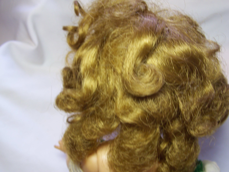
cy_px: 86
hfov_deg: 50.1
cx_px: 114
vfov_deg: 38.7
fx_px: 245
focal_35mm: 37
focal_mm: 5.6
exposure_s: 1/30
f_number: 2.8
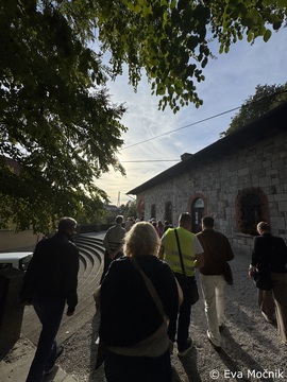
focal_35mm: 14
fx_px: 155
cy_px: 191
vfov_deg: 102.1
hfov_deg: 85.7
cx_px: 144
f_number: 2.2
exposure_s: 1/3906
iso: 50
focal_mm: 2.22
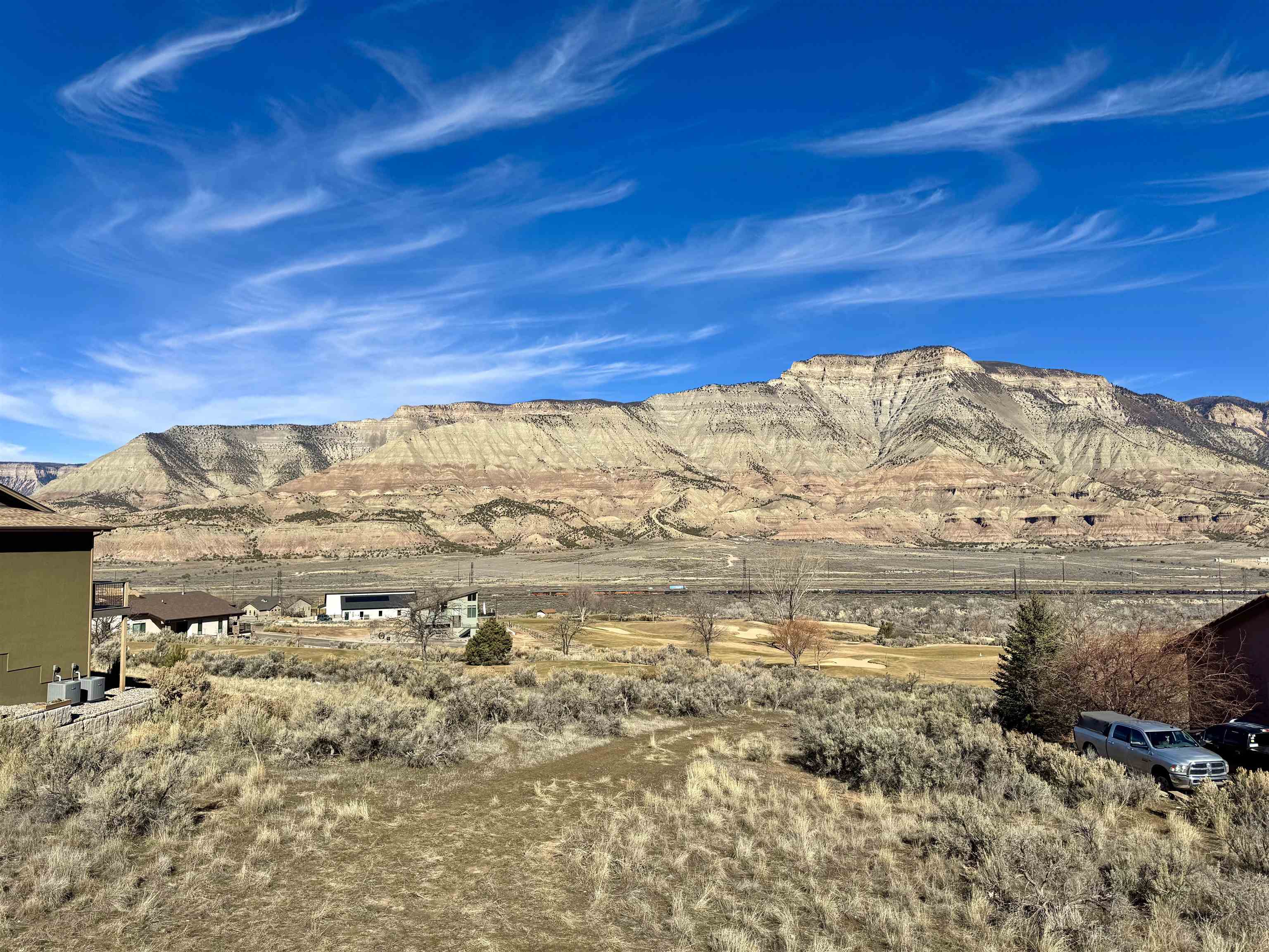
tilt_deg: +3.2
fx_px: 880
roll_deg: +0.2
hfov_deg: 71.6
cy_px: 476
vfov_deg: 56.8
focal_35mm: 24
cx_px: 634
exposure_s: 1/7937
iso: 80
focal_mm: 6.76
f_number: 1.78
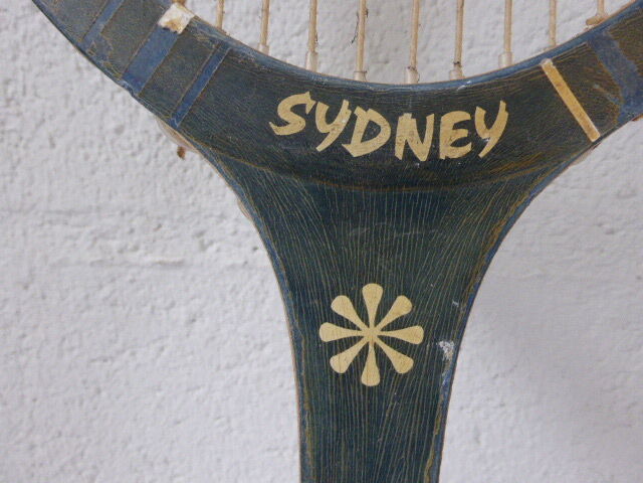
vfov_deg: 45.4
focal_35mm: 31
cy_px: 242
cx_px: 322
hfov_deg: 58.4
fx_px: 576
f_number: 3.6
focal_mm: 5.4
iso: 400
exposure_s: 1/60
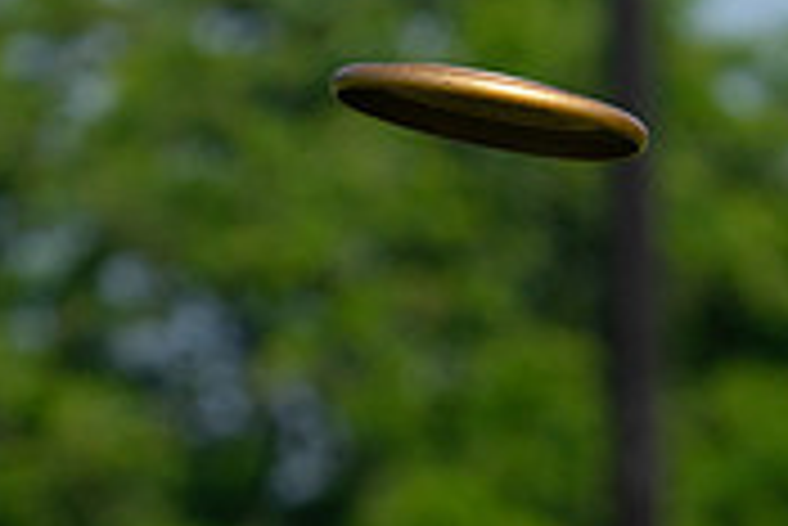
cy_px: 843
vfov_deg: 1.5
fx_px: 20373
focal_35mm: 930
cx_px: 675
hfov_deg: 2.2
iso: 800
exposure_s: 1/4000
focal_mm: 280
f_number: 5.6
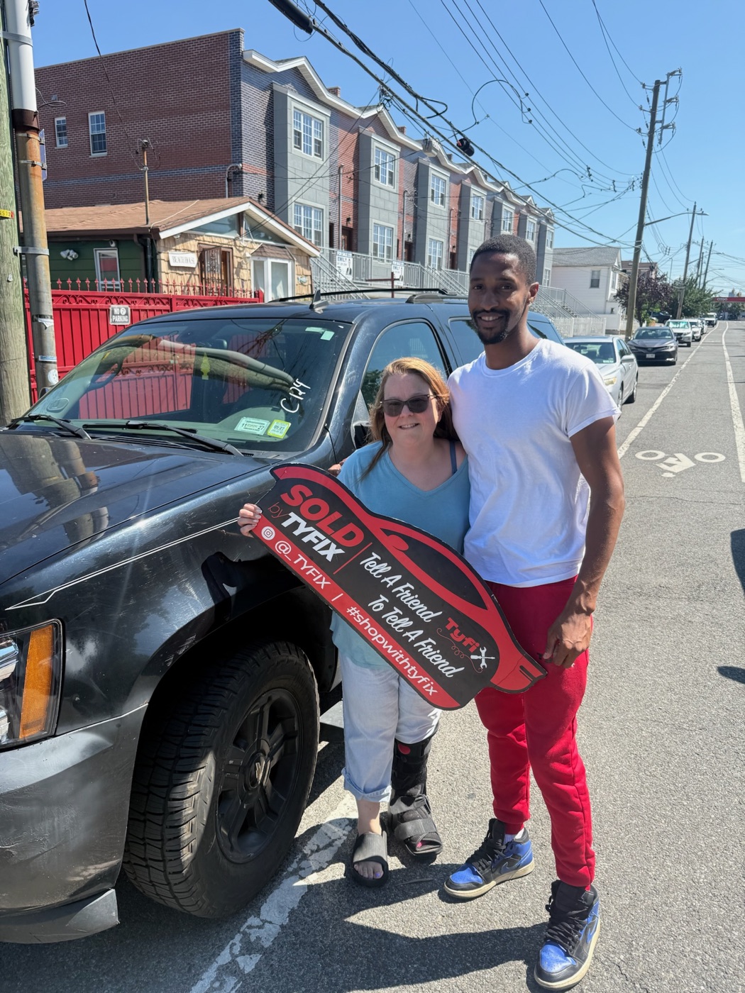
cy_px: 496
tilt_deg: -13.9
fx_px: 689
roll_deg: -0.8
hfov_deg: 56.8
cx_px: 372
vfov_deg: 71.6
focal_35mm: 24
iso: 80
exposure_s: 1/2370
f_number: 1.78
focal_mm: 6.76
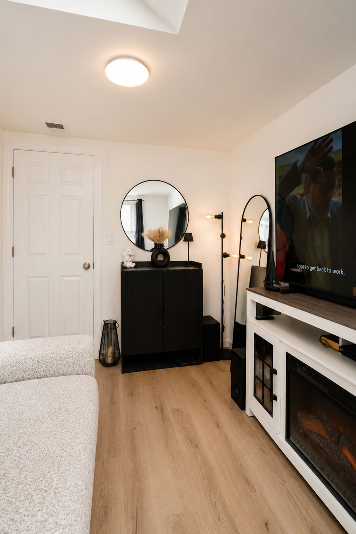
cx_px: 185
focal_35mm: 18
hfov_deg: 67.4
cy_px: 238
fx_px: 267
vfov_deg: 89.7
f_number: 5
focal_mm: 16
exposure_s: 1/50
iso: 64
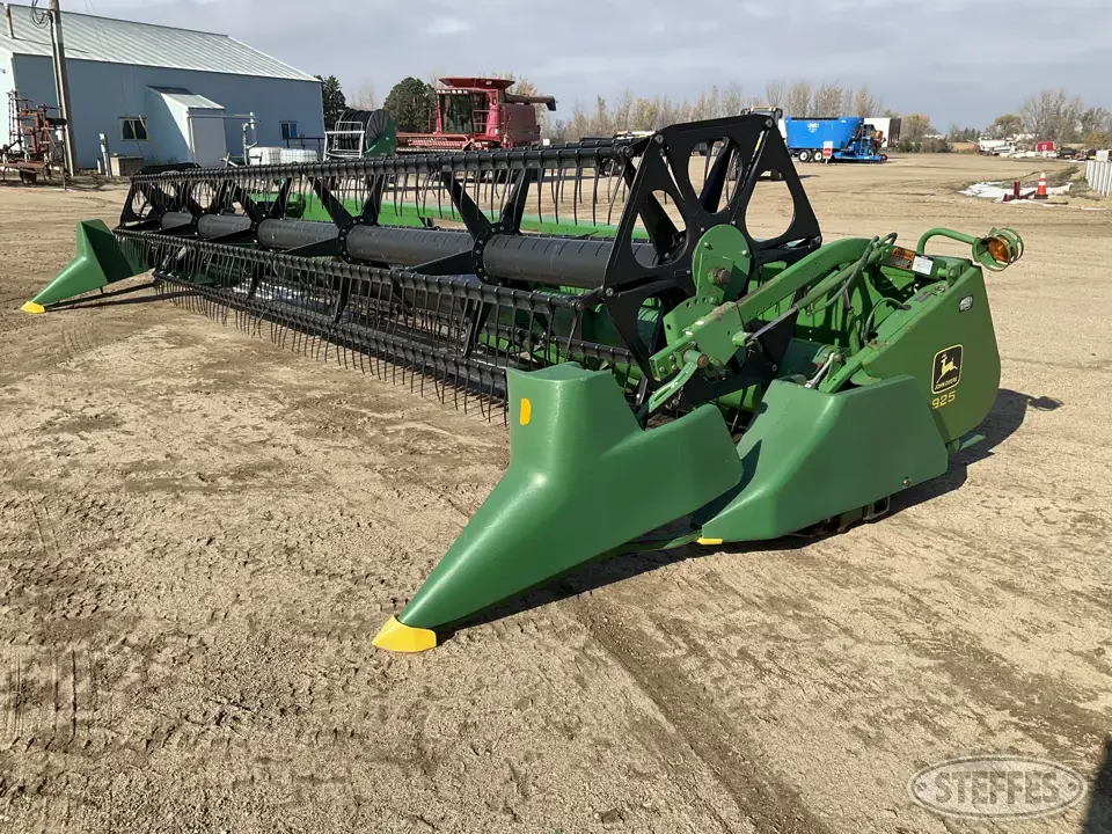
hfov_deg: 61.7
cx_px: 556
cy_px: 417
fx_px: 932
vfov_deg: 48.2
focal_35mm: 29
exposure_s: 1/1626
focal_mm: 3
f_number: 1.8
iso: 25
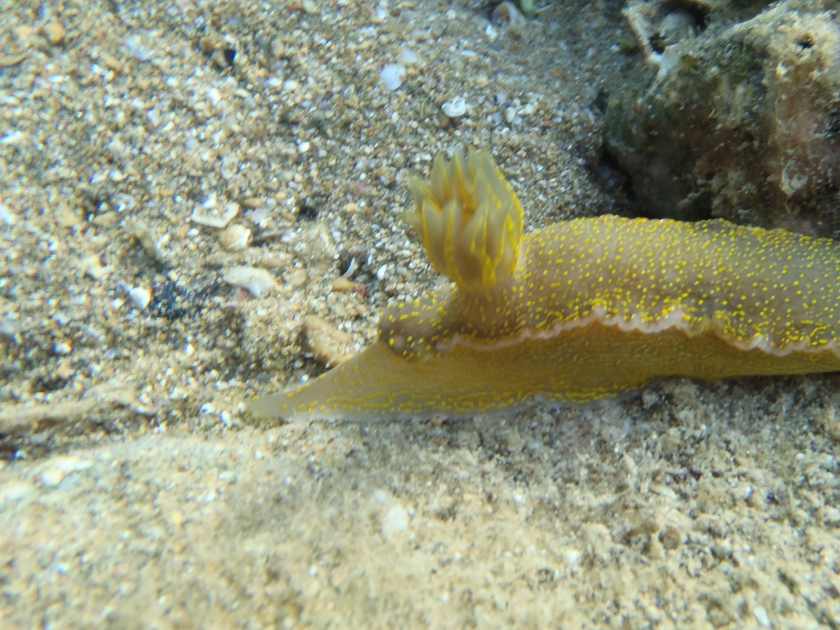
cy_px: 293
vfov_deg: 35.9
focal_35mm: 40
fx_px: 971
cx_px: 564
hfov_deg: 46.0
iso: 64
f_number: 3.5
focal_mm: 5
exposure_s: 1/50
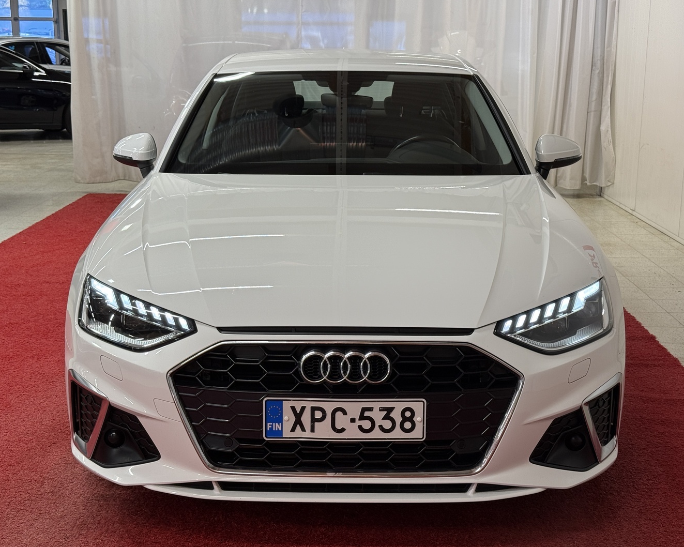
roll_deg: -0.2
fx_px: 1032
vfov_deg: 29.7
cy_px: 272
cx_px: 343
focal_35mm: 51
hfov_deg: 36.7
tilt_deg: -12.1
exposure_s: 1/108
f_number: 1.78
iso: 64
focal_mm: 6.76
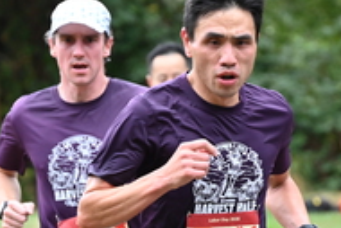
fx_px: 5488
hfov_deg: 3.6
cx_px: 176
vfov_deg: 2.4
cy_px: 177
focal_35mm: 579
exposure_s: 1/250
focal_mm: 200
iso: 2500
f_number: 6.3
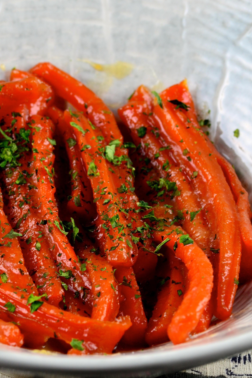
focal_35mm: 227
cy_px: 189
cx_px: 76
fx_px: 2383
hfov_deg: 6.1
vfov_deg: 9.1
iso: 400
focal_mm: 100
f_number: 11
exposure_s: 1/50
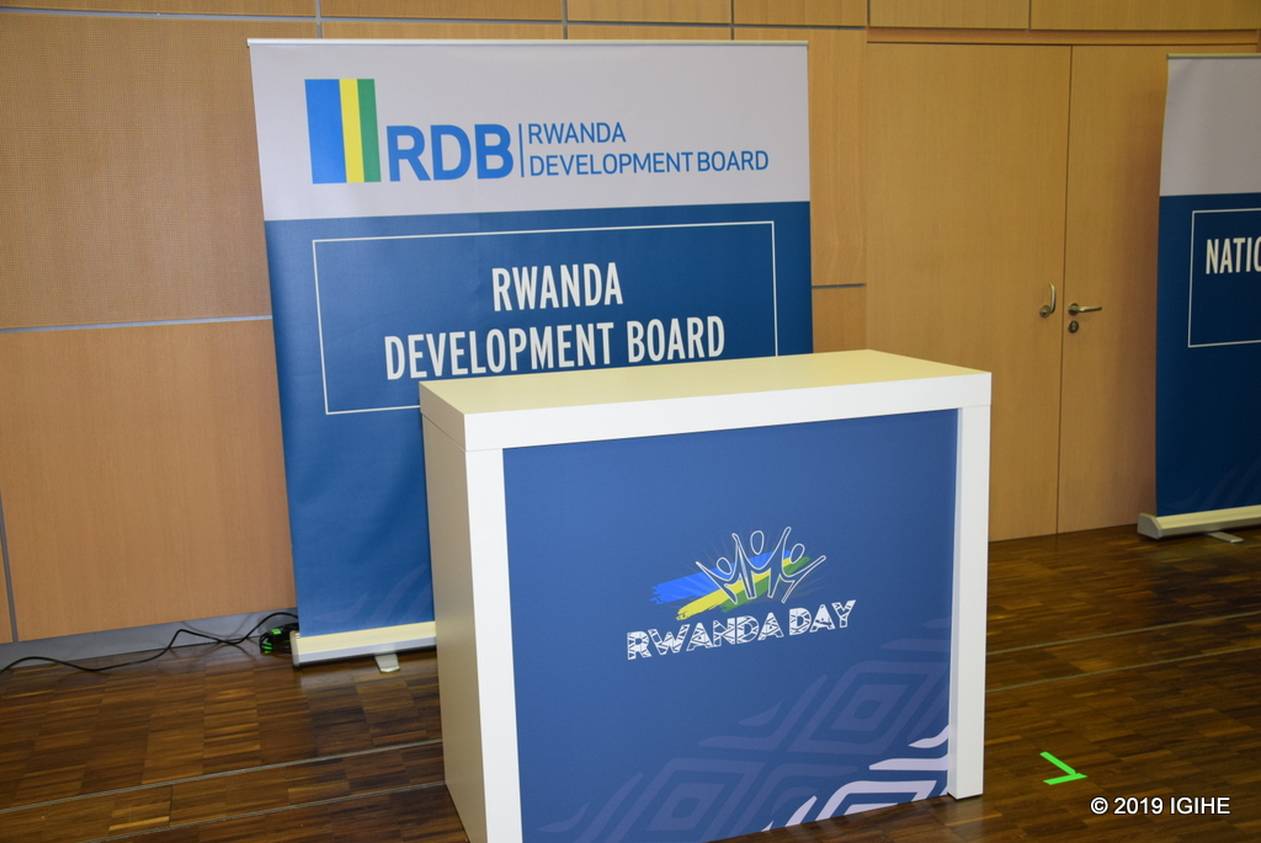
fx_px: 1262
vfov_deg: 37.0
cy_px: 422
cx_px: 630
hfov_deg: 53.1
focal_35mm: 36
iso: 800
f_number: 4.5
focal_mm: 24
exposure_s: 1/80
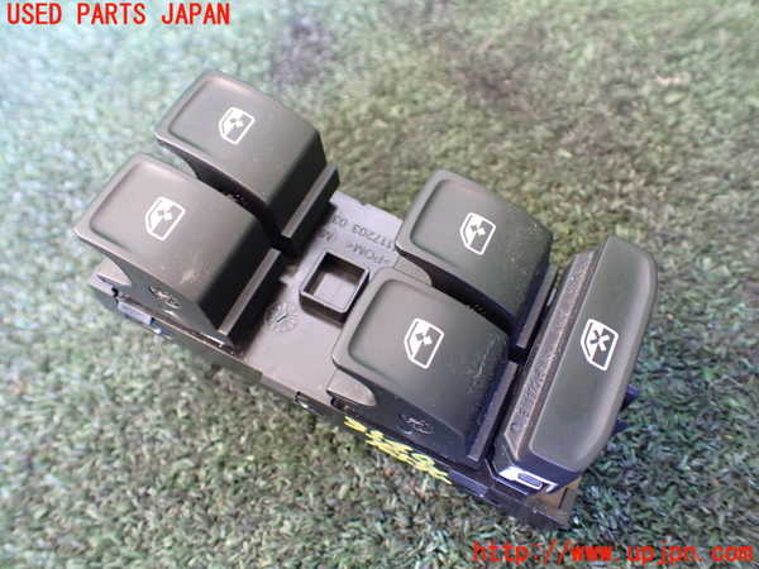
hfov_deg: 60.0
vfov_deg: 46.8
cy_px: 284
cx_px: 380
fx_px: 658
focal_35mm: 30
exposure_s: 1/30
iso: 1000
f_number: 2.3
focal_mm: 5.4
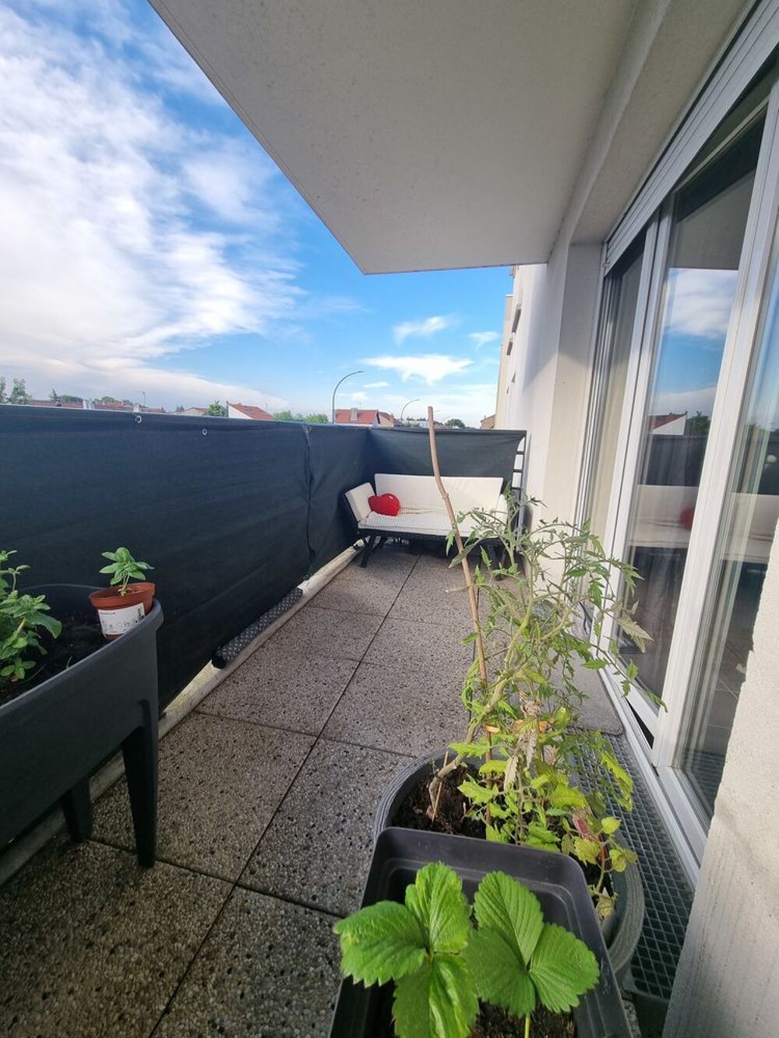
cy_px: 519
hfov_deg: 89.9
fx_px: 390
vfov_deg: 106.2
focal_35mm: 13
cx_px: 390
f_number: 2.2
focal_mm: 2.2
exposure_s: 1/424
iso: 50
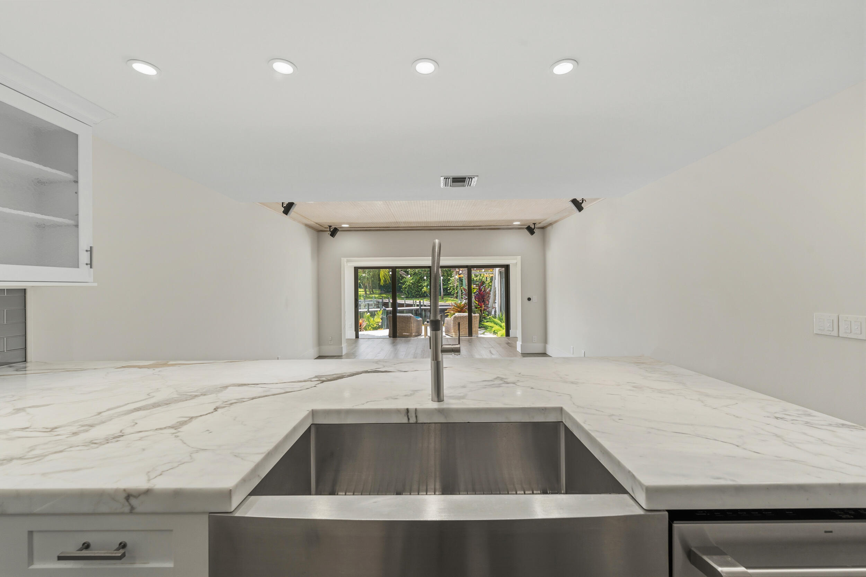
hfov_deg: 104.3
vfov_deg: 81.2
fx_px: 337
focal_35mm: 14
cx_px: 433
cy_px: 288
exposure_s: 1/4
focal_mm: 14
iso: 250
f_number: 9
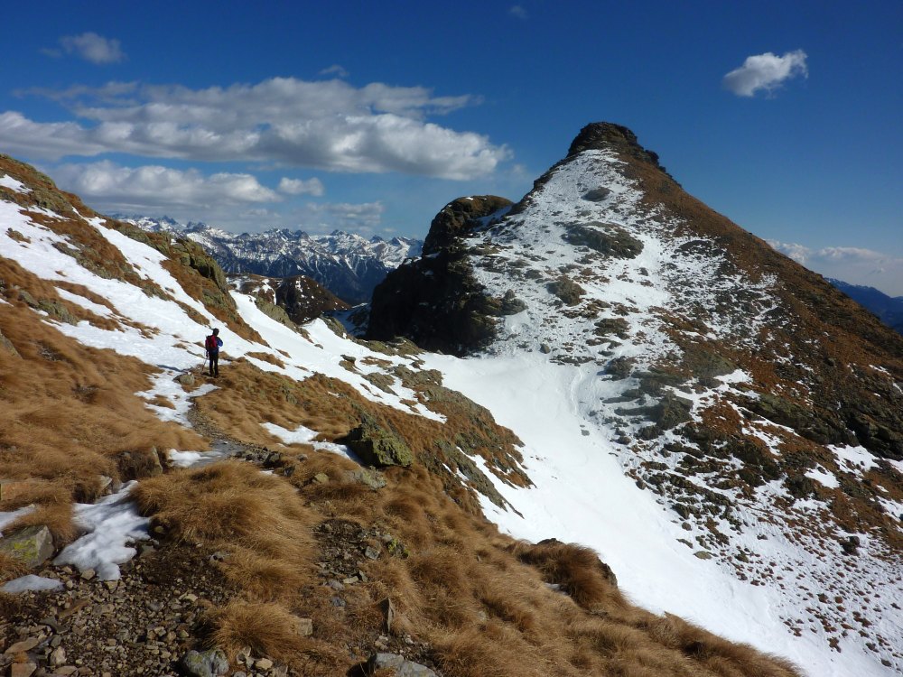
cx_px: 452
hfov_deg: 69.4
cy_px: 338
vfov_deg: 54.9
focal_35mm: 25
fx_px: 652
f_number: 5.6
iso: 80
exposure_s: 1/1000
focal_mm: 4.1
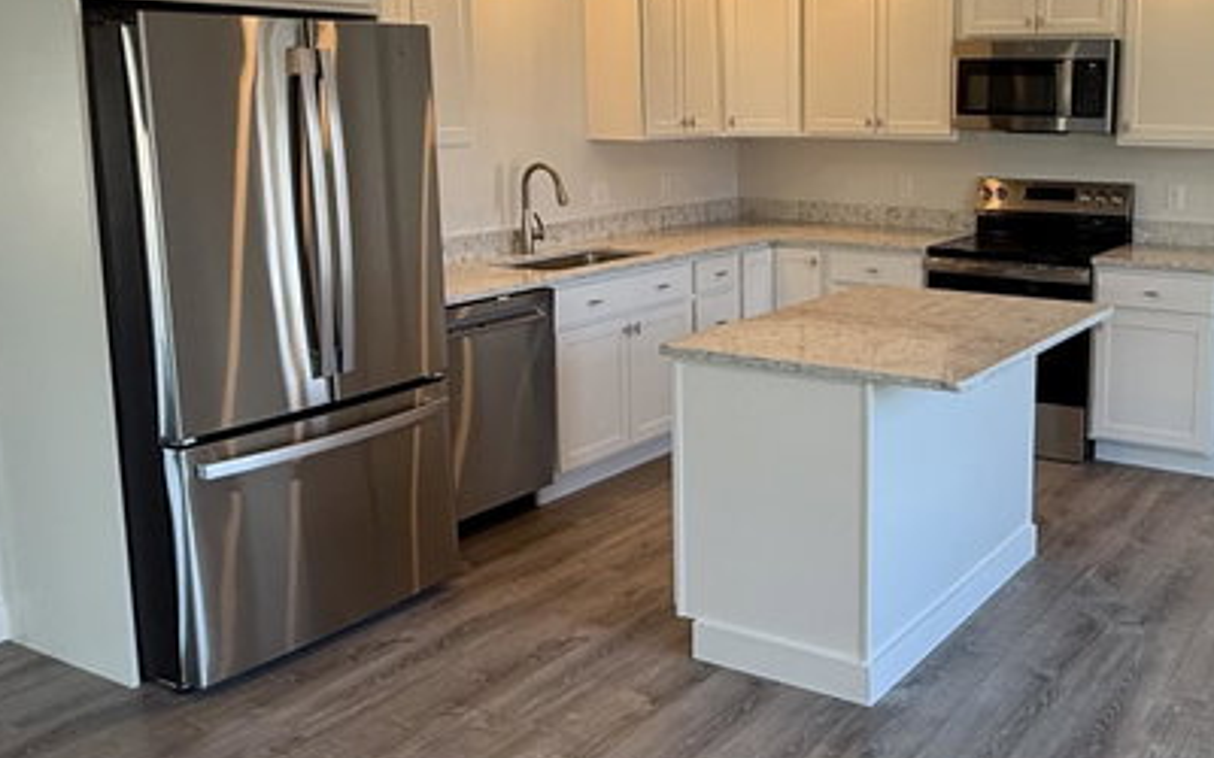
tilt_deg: -5.2
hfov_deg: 50.2
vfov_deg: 33.4
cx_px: 853
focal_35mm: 38
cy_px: 270
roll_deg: -1.2
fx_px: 1257
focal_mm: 2.22
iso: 100
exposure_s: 1/120
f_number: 2.2
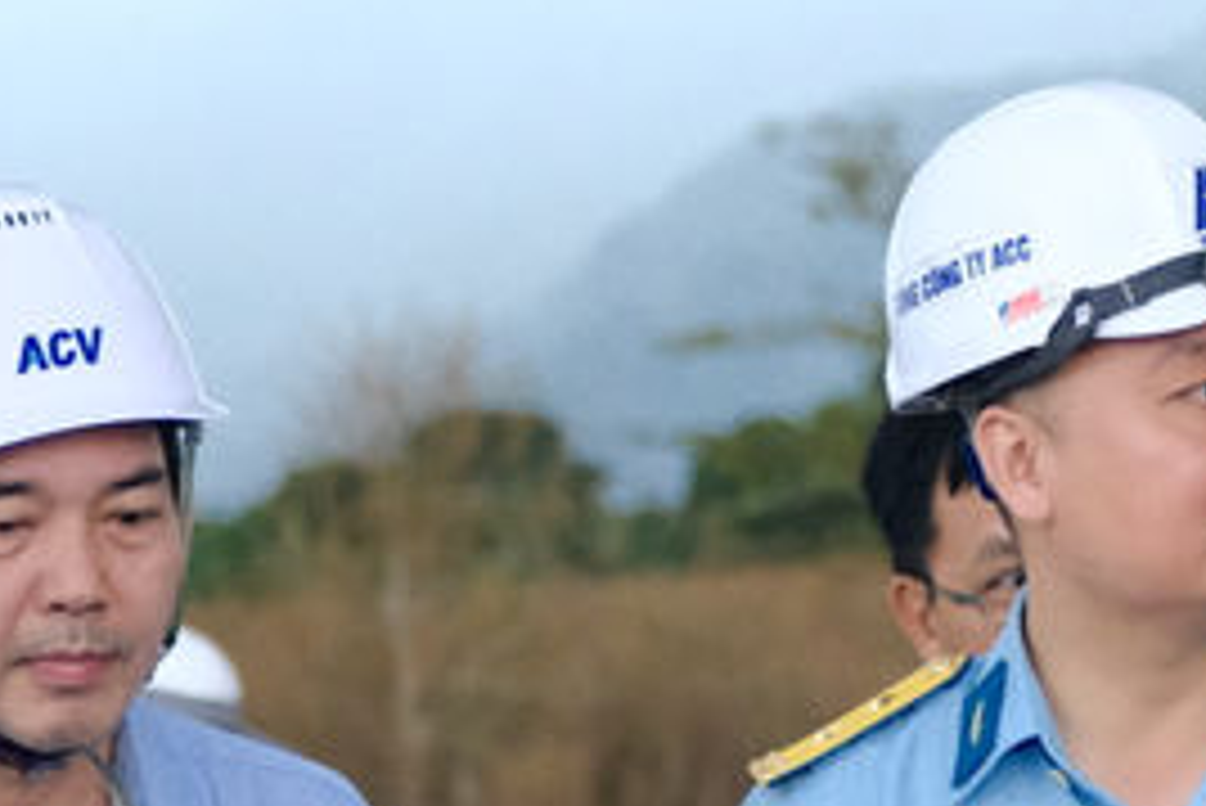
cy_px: 608
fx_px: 9552
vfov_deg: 4.8
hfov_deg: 7.1
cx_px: 1786
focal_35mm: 285
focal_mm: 56.5
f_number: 4
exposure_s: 1/160
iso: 6400
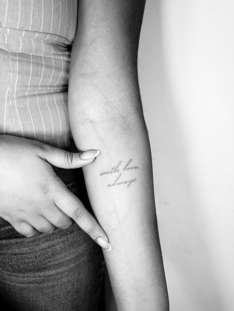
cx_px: 117
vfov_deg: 71.6
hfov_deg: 56.8
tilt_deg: -17.7
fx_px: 216
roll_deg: -0.4
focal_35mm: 24
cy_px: 156
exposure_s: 1/60
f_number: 1.78
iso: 125
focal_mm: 6.76
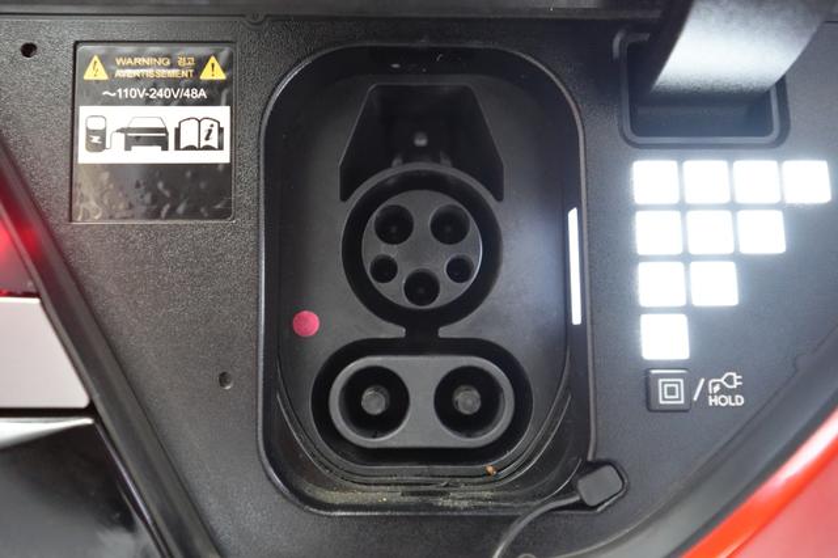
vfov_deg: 53.1
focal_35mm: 24
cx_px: 419
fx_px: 558
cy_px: 279
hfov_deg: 73.8
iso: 12800
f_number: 3.2
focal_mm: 24
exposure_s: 1/160
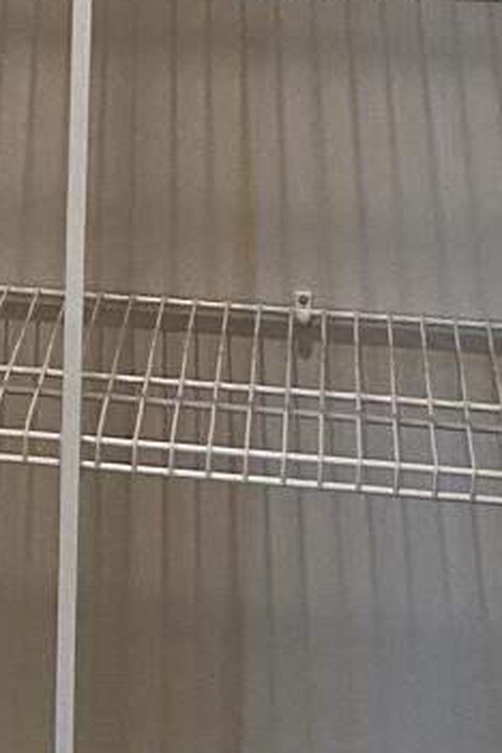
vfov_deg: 13.2
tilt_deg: -11.1
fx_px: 3221
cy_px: 36
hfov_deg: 8.6
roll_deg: +0.1
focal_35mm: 154
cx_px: -390
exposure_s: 1/60
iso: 125
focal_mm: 4.25
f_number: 1.8
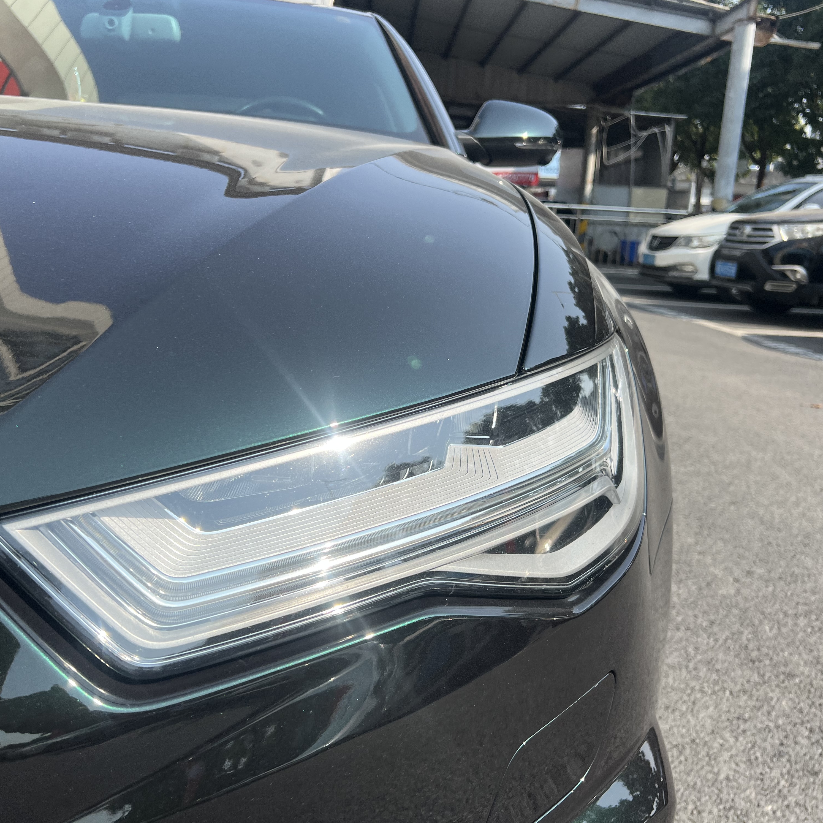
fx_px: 834
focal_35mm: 31
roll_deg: -2.1
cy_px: 407
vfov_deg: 52.5
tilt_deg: -13.3
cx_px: 377
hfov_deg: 52.5
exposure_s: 1/2762
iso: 50
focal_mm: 5.7
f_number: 1.5
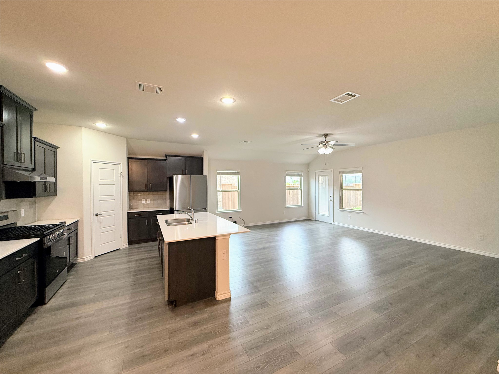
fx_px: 202
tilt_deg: -0.1
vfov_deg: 85.7
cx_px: 250
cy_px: 187
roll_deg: +0.6
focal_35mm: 14
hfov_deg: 102.1
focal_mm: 2.22
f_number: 2.2
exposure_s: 1/120
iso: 250
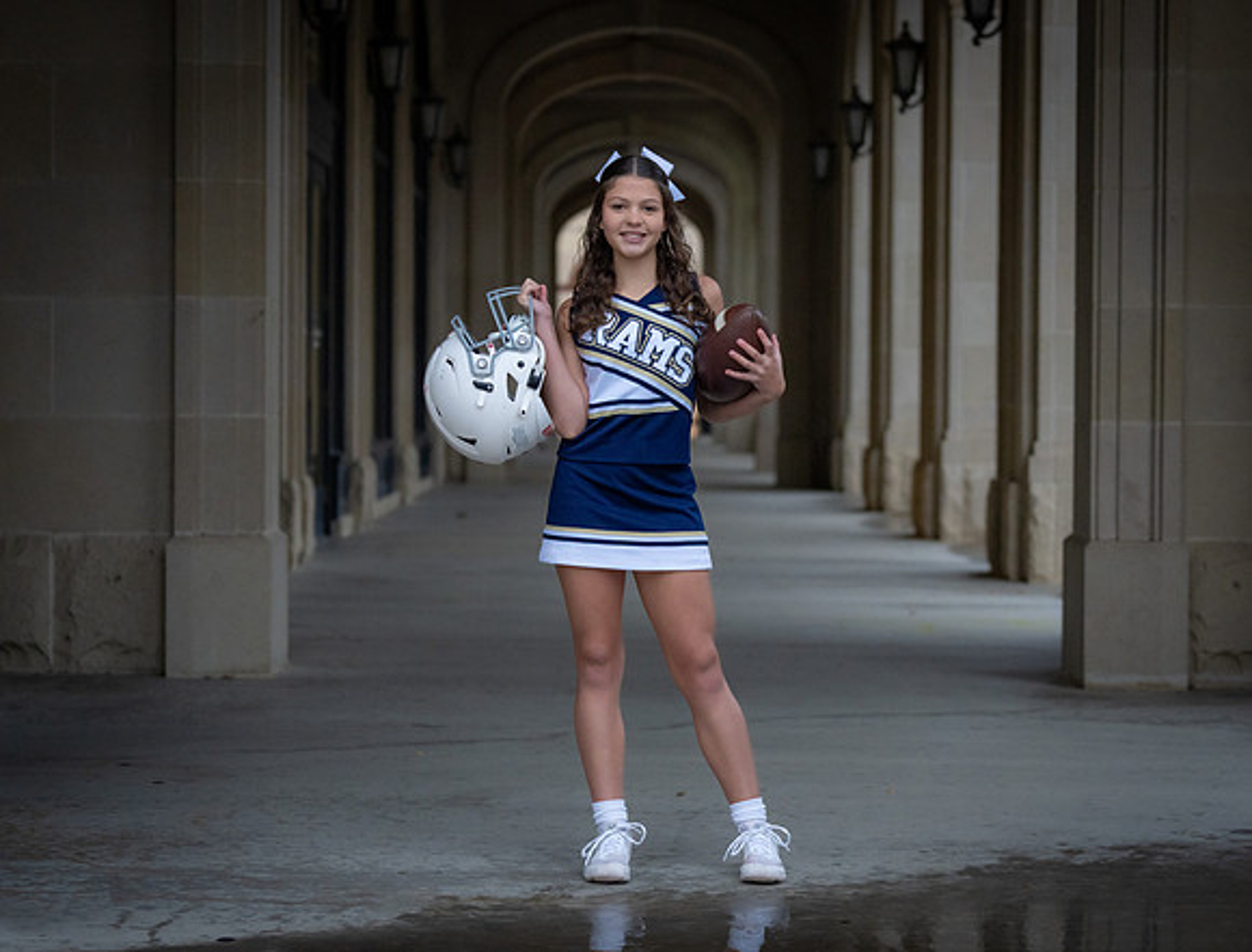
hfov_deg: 23.1
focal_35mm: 84
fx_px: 3063
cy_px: 462
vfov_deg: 17.7
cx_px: 695
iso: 2500
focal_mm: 70
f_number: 2.8
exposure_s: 1/250
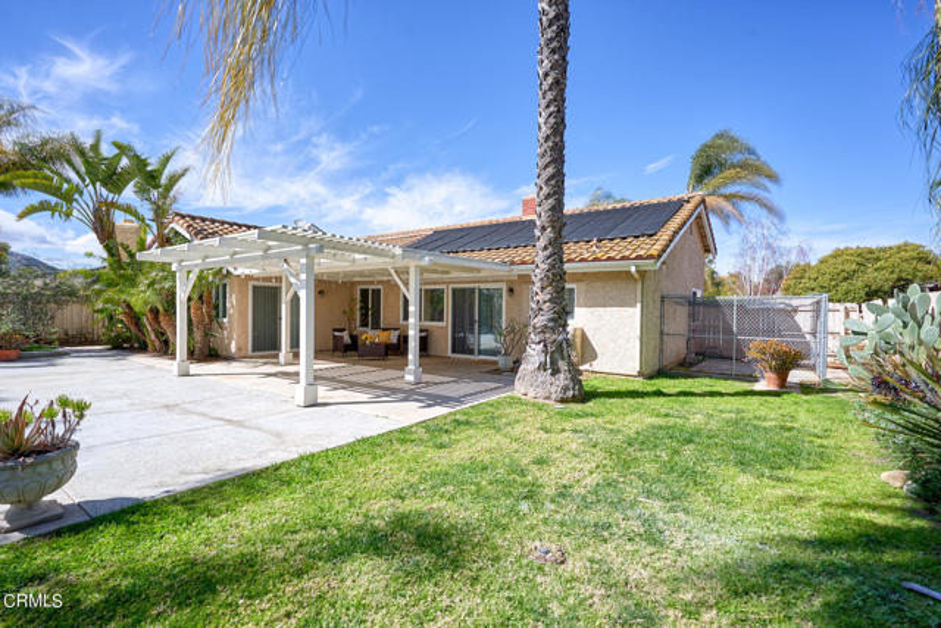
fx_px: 418
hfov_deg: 96.7
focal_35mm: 16
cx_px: 470
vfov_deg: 73.8
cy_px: 314
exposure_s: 1/320
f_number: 9
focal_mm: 16
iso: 100
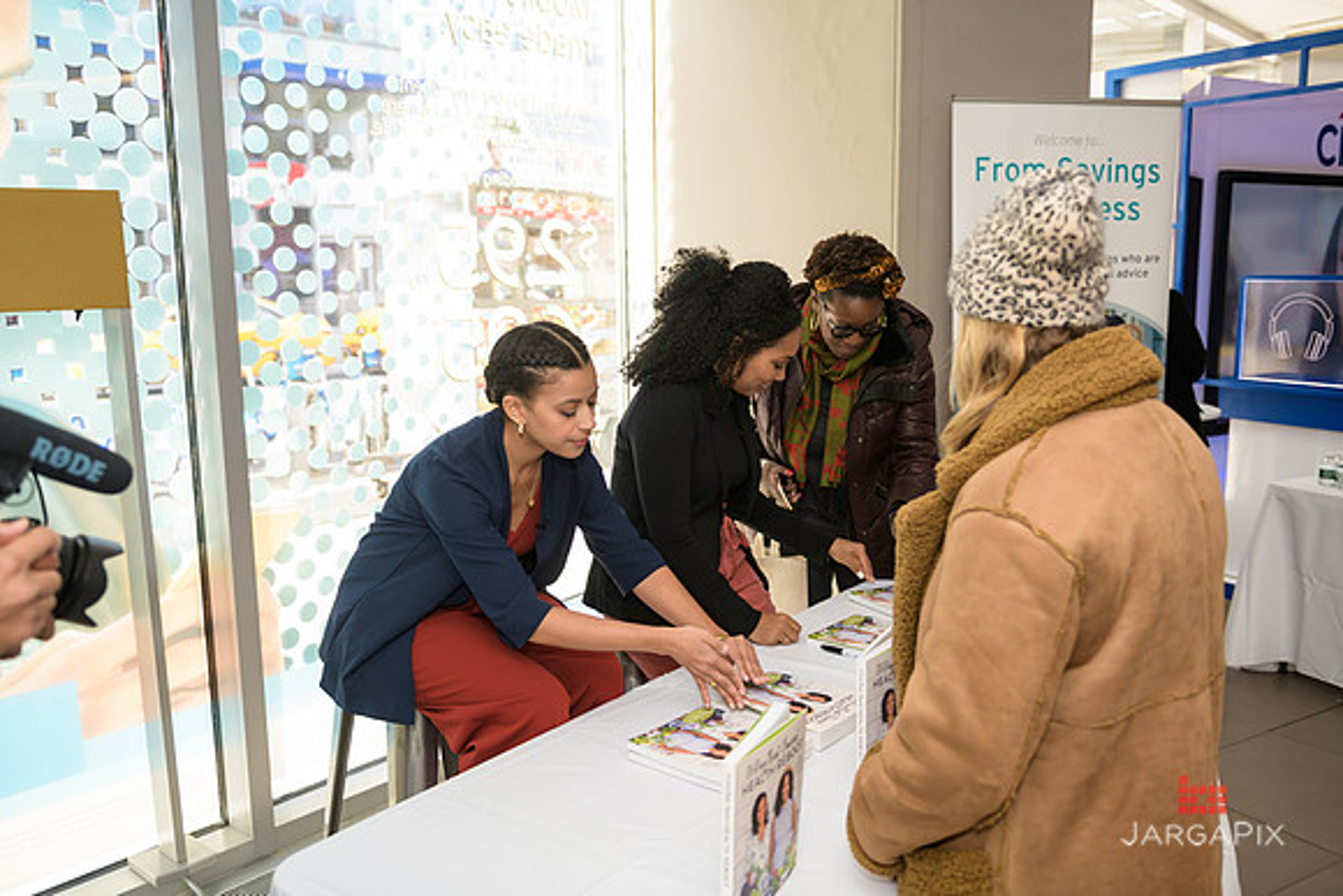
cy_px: 448
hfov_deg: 58.7
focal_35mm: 32
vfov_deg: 41.1
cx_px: 672
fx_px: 1194
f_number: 3.2
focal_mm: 32
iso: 200
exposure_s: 1/125
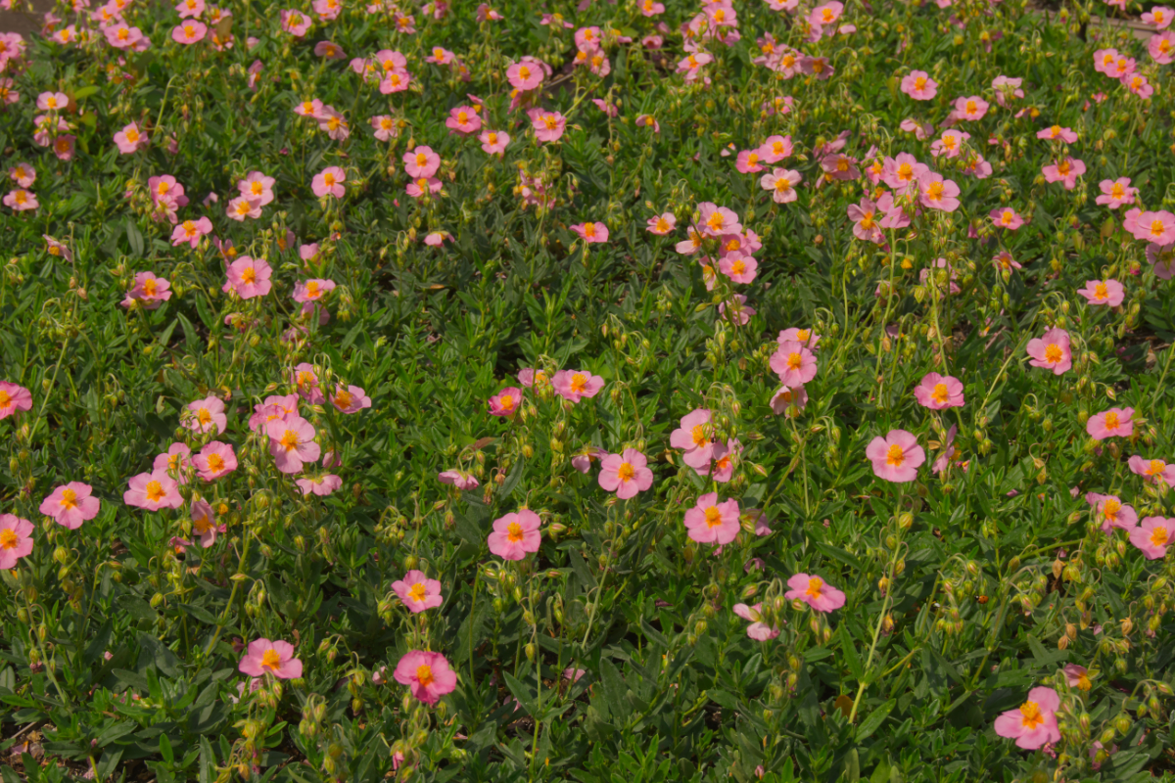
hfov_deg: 24.6
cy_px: 392
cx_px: 588
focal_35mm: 82
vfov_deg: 16.6
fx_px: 2692
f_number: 16
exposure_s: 1/125
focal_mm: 55
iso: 100
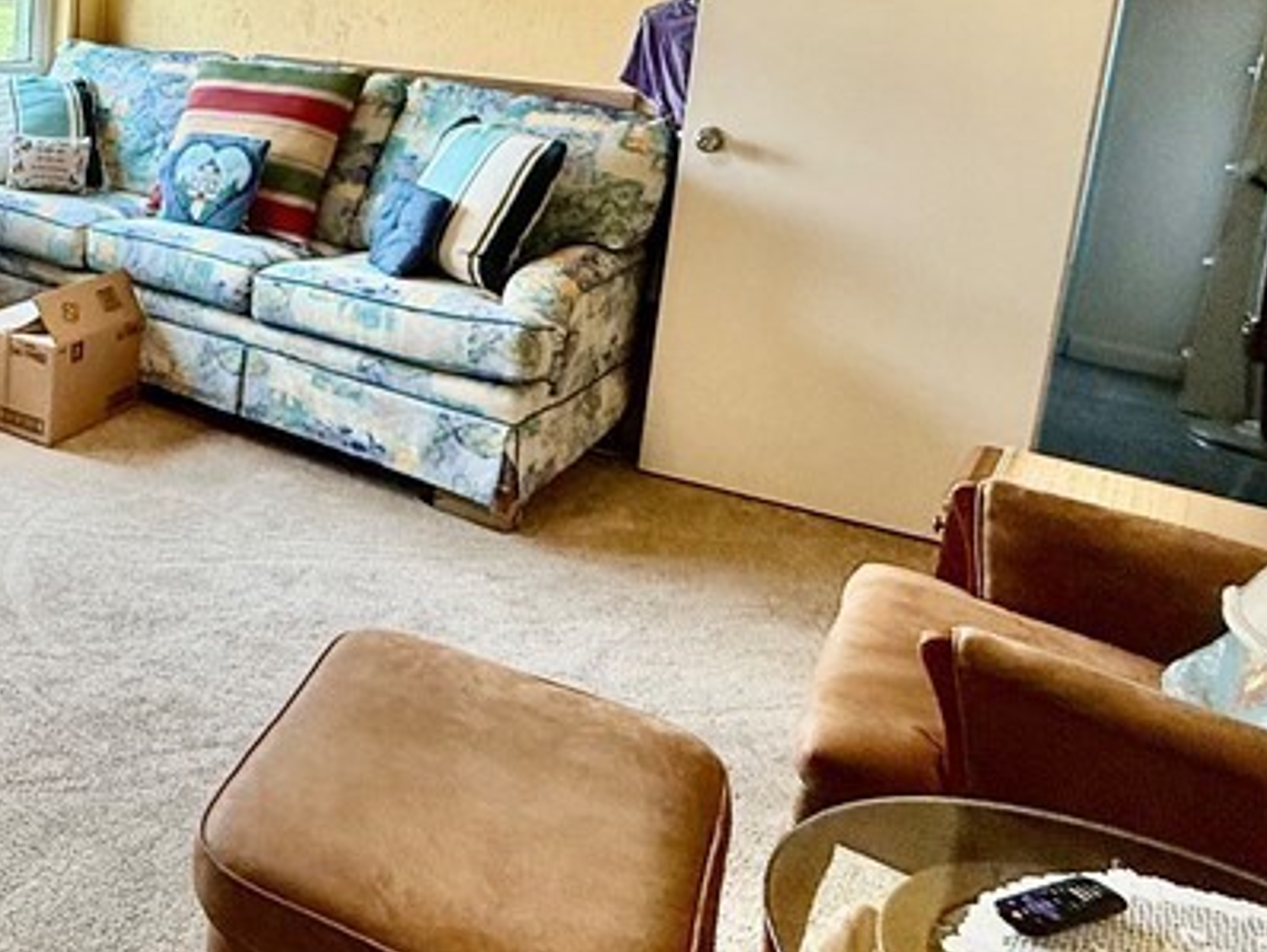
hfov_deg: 41.2
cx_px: -124
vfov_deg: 37.7
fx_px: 1318
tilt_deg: -9.8
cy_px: 140
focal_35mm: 36
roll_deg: -2.2
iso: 125
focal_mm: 2.22
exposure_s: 1/120
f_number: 2.2
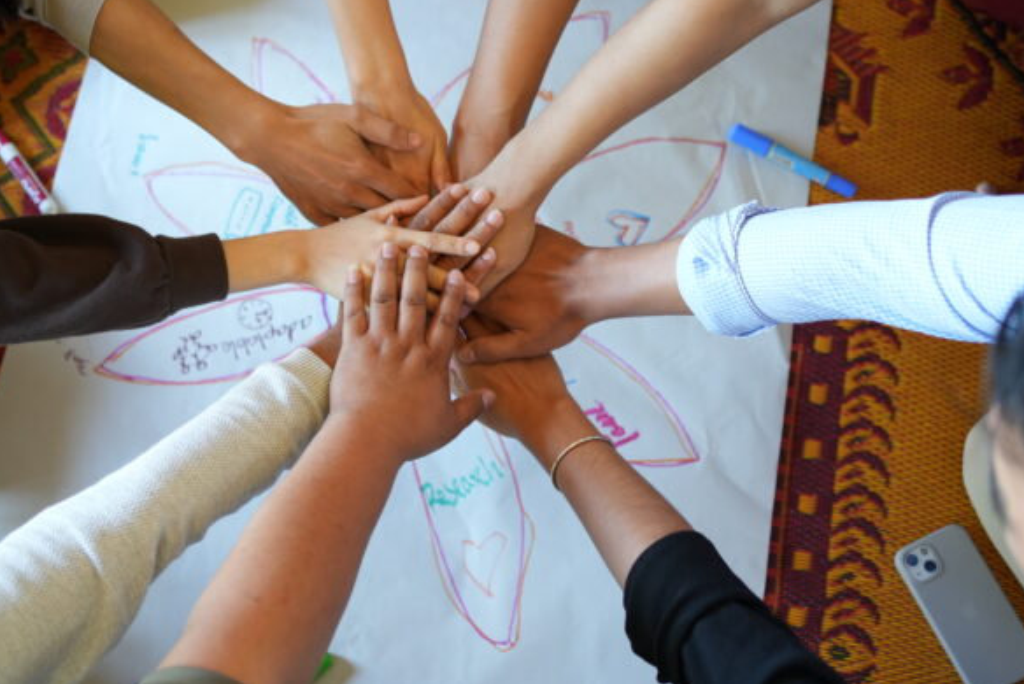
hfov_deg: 42.6
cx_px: 440
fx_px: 1309
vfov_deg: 29.3
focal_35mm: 46
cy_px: 316
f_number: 2.5
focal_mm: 35
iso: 1250
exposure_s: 1/125
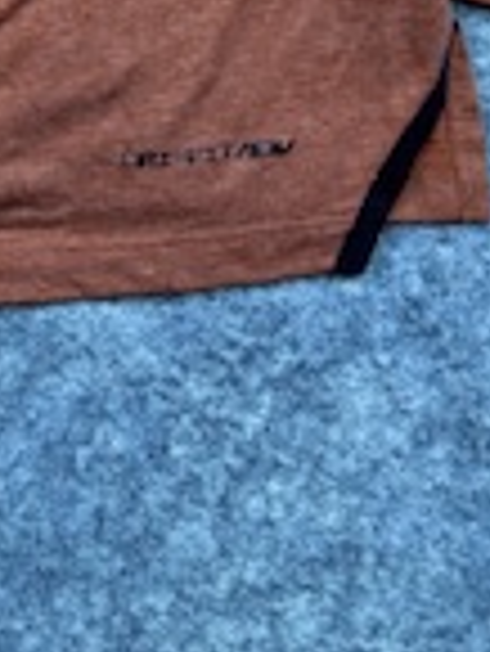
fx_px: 1998
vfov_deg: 14.8
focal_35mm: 106
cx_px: -180
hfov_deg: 13.4
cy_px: -688
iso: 50
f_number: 1.78
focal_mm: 6.76
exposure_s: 1/100
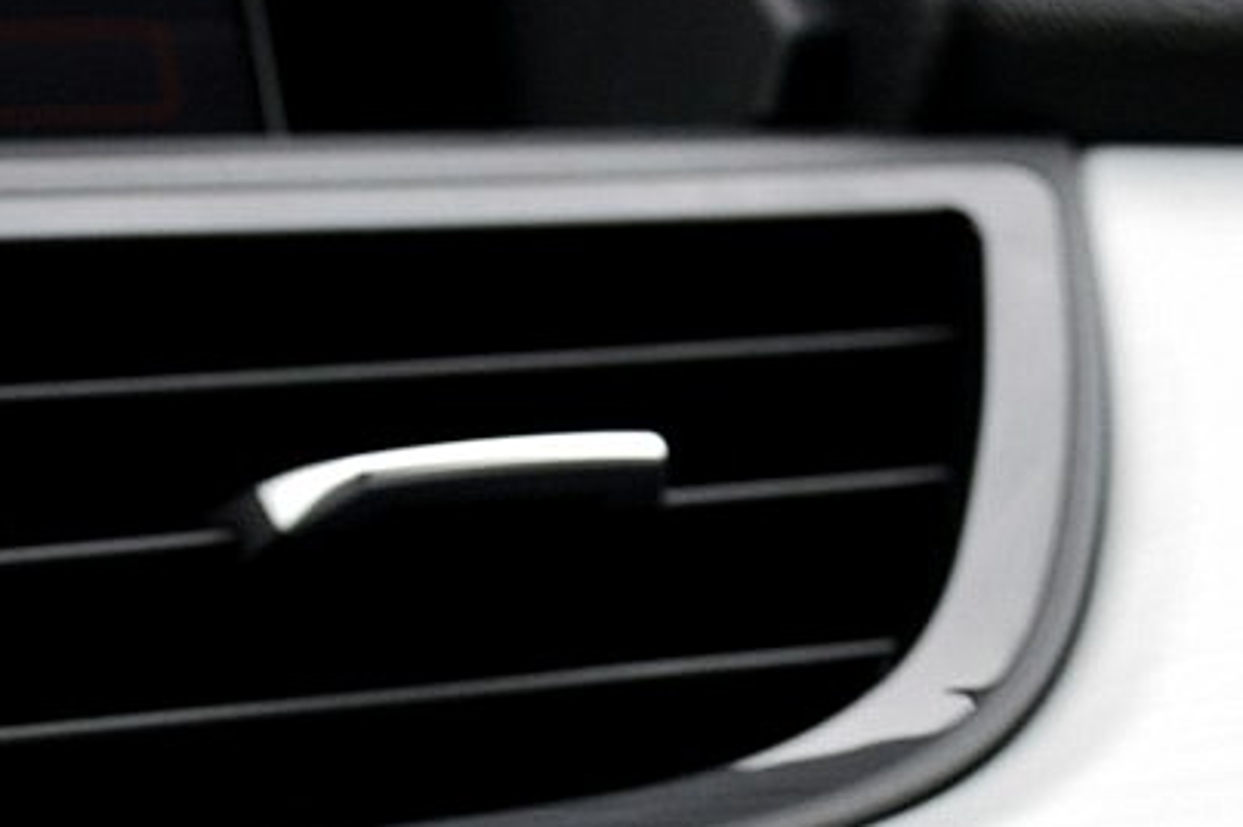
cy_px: 1475
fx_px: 4796
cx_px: -416
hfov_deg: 14.1
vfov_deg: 9.4
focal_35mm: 139
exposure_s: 1/60
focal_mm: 23
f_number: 8
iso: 400
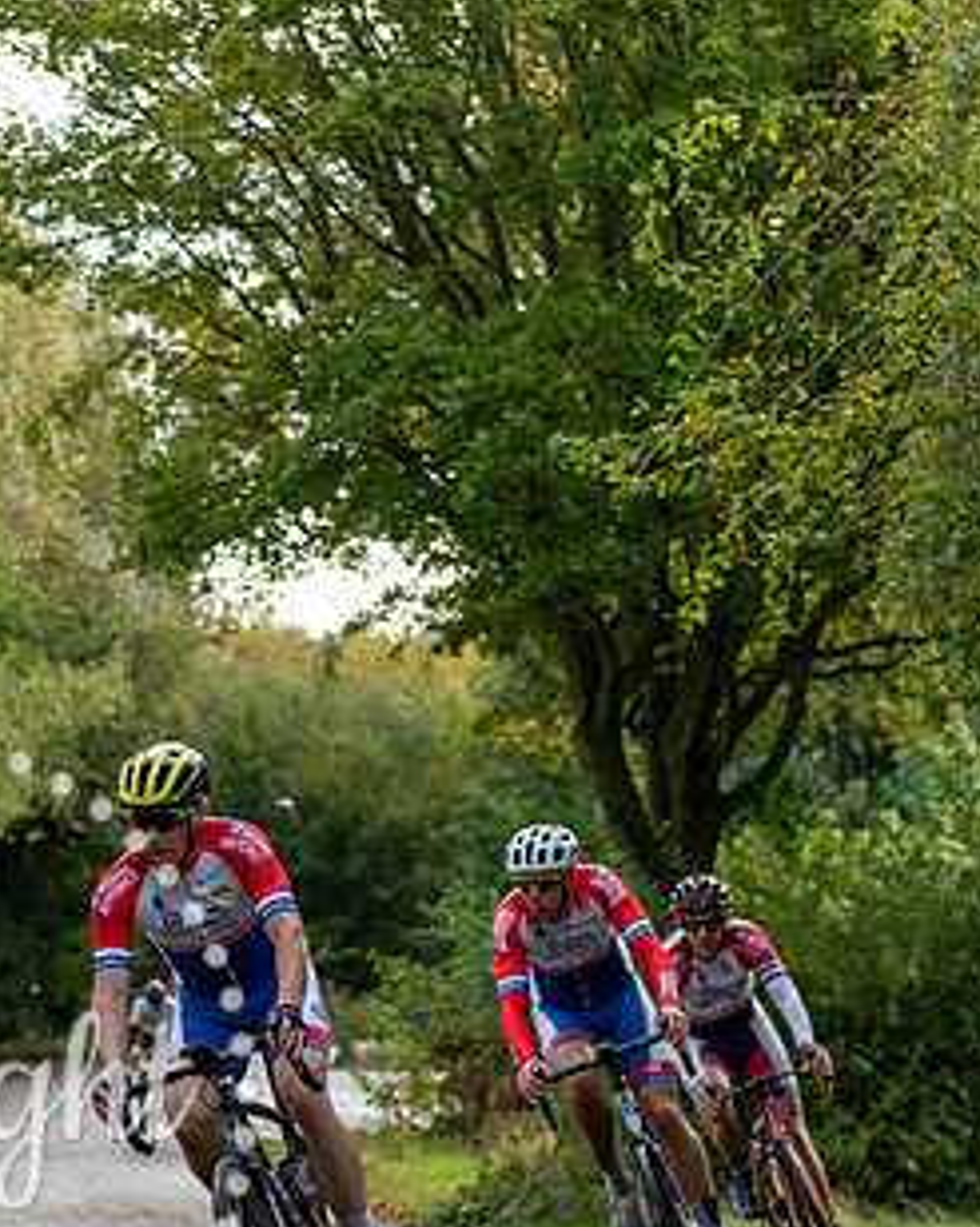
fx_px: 5153
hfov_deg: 10.8
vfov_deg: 13.5
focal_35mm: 142
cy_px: 991
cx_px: 161
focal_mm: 62
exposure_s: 1/500
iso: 200
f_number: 3.2
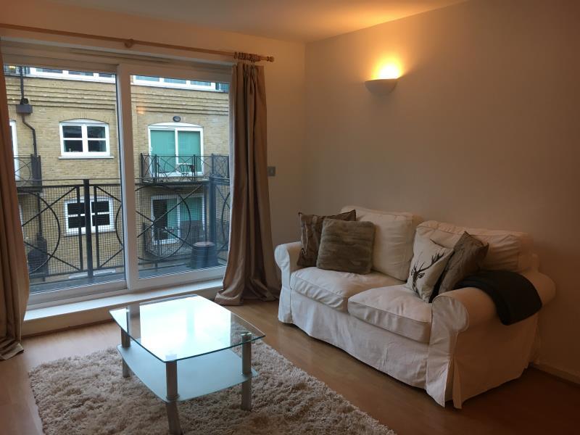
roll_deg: -0.4
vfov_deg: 48.2
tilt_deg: -8.2
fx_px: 486
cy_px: 218
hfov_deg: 61.7
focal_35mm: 29
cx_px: 290
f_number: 2.2
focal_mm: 4.15
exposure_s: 1/33
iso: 40
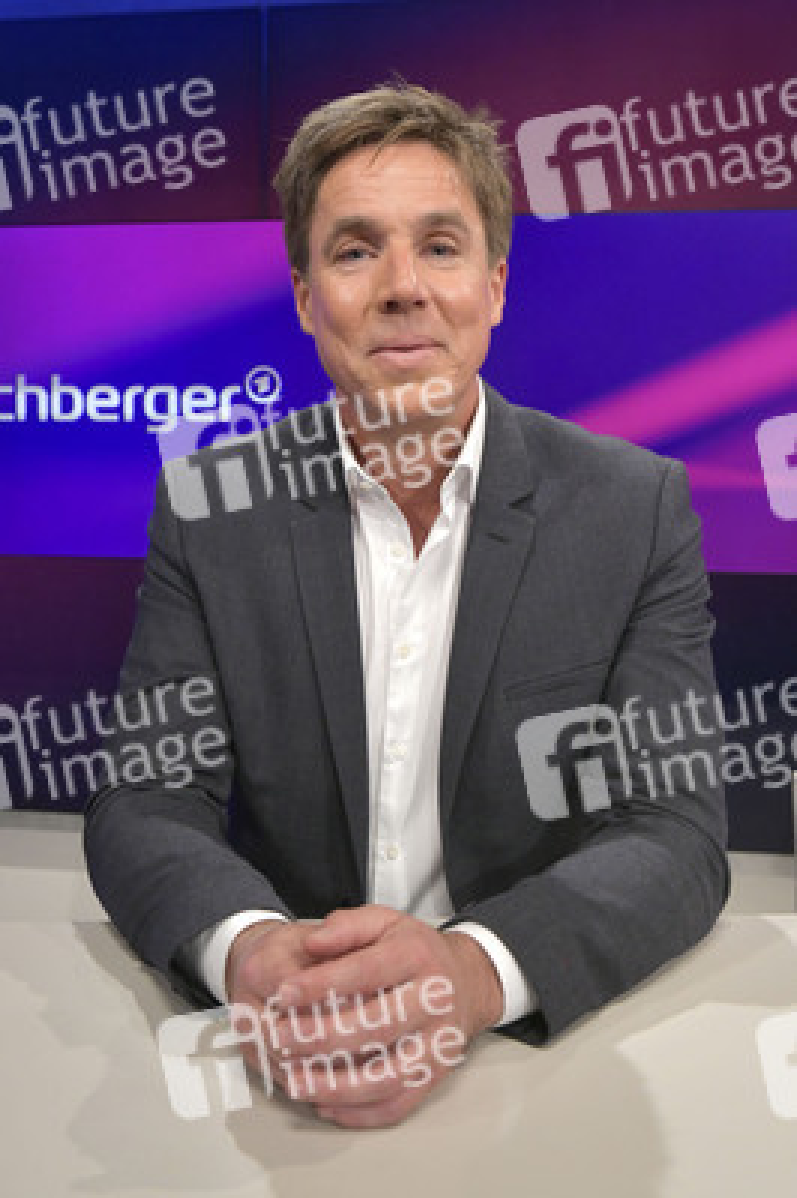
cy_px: 599
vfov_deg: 55.8
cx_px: 398
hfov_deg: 38.8
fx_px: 1131
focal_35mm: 34
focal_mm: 34
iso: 2500
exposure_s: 1/200
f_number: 6.3
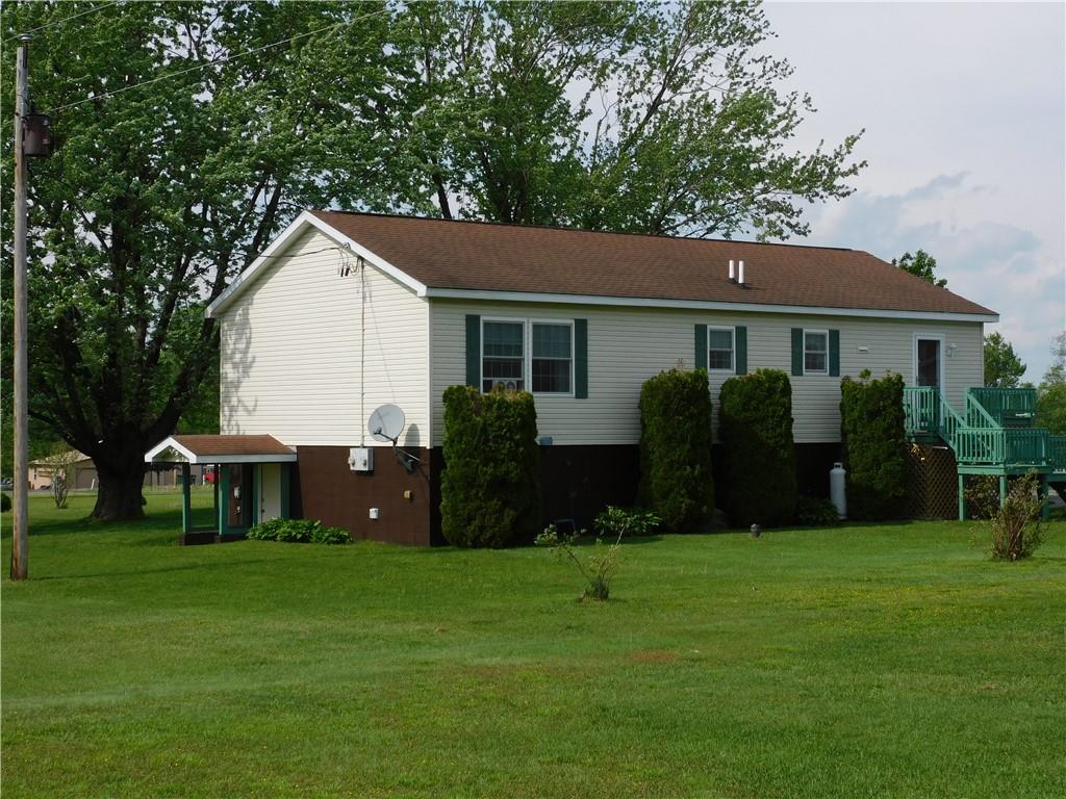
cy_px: 400
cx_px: 533
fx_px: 2002
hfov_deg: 29.8
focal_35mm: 65
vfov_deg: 22.6
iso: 125
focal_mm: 11.6
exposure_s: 1/1250
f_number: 4.2
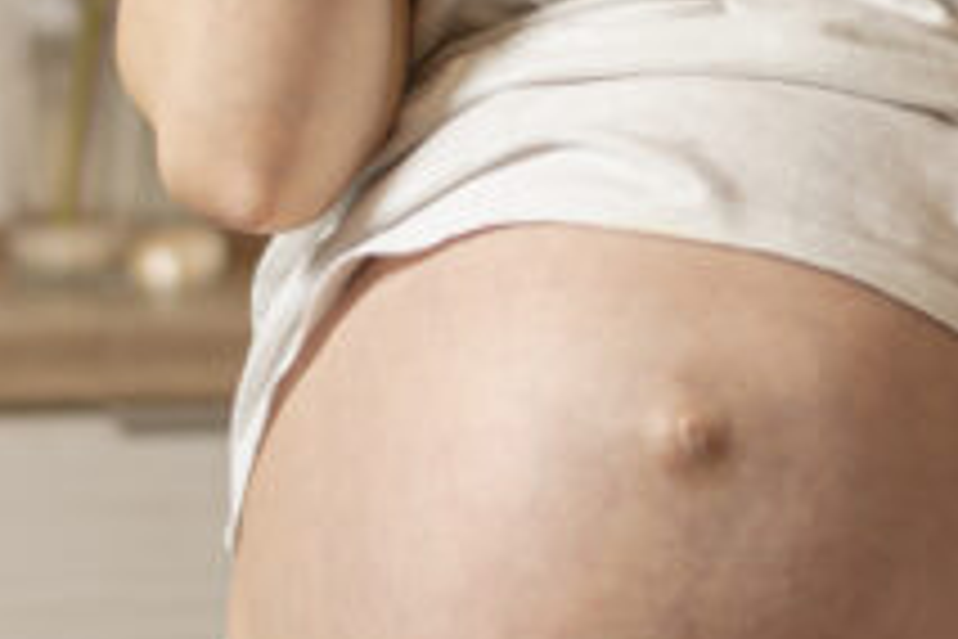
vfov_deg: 5.7
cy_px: -137
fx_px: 6386
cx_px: 711
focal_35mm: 240
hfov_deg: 8.6
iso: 100
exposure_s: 1/200
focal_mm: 50
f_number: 2
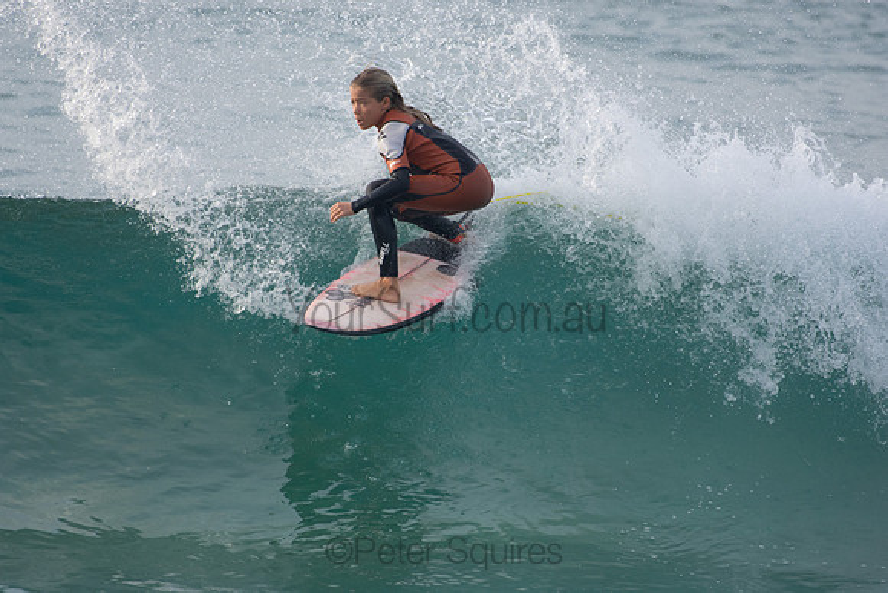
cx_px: 444
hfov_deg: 2.7
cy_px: 296
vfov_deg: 1.8
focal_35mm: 750
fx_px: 18503
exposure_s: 1/2000
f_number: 5.6
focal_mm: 500
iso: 720
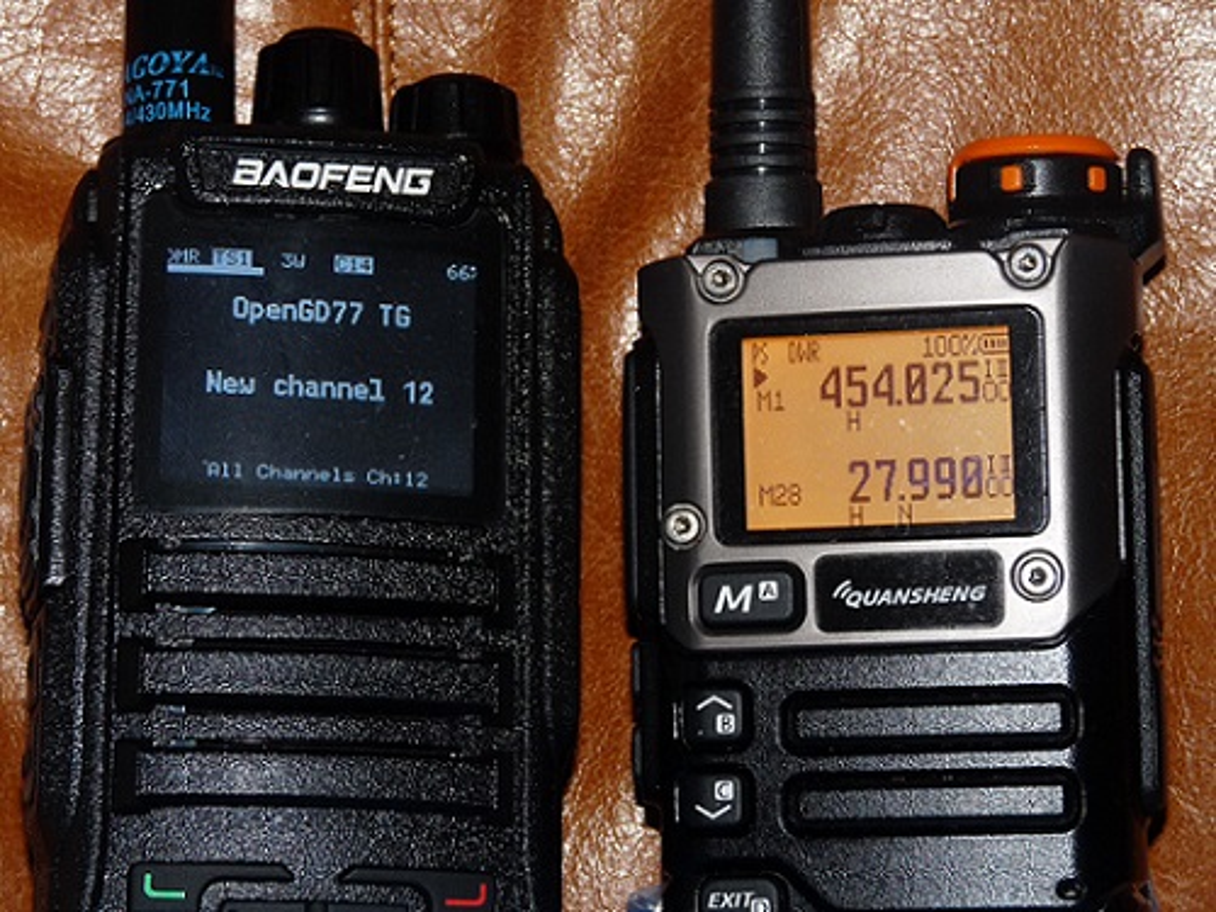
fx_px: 3864
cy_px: 456
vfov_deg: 13.5
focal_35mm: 110
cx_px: 608
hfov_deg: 17.9
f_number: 3.4
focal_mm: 13.8
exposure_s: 1/40
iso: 100
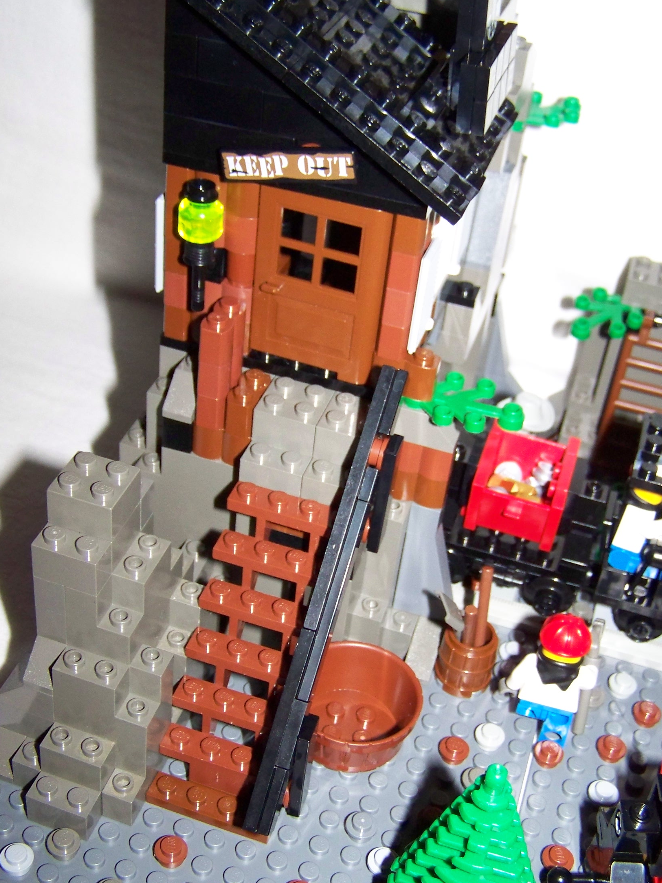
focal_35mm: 45
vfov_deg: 42.1
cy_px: 467
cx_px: 337
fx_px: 1147
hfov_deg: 32.2
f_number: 2.8
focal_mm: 6.3
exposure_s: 1/30
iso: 200
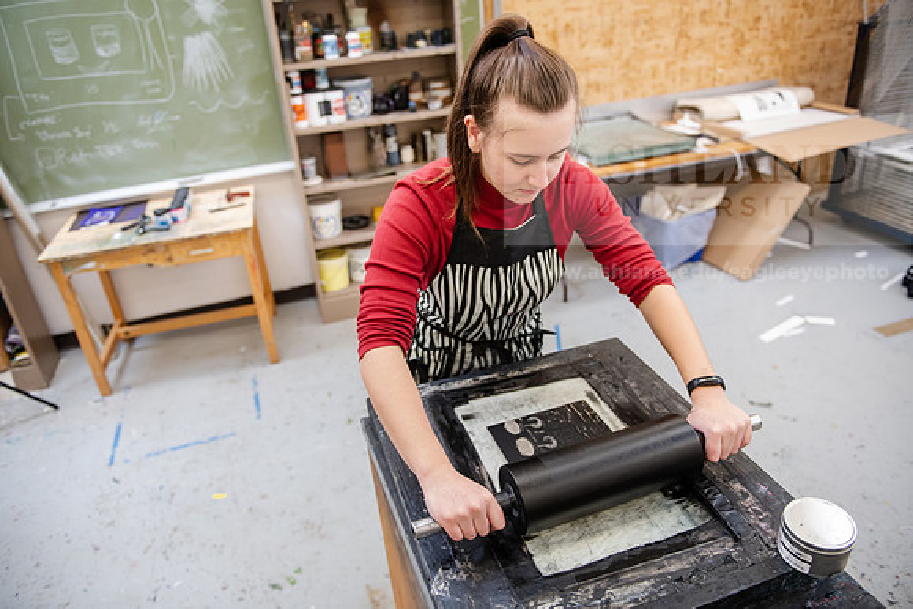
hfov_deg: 69.4
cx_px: 456
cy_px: 304
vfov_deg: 49.6
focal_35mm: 26
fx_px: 660
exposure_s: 1/200
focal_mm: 26
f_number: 2.8
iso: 800
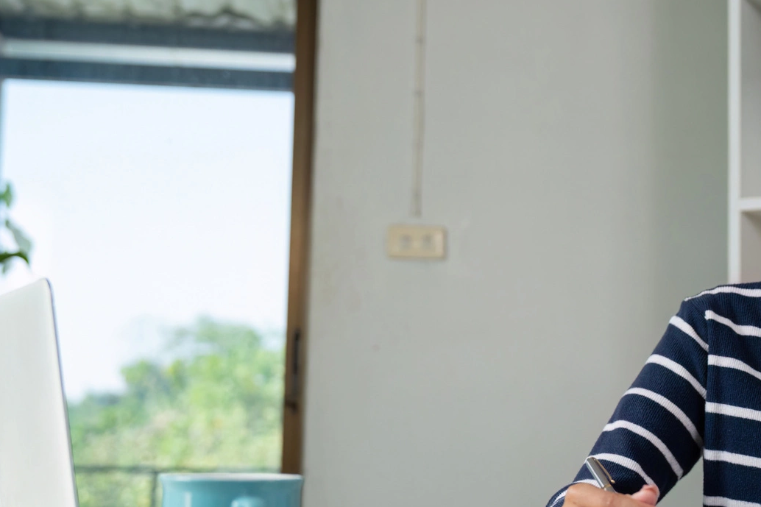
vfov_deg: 20.9
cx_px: 647
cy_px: 311
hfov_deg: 30.0
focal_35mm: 65
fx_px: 1374
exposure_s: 1/1000
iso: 800
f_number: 2.8
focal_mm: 35
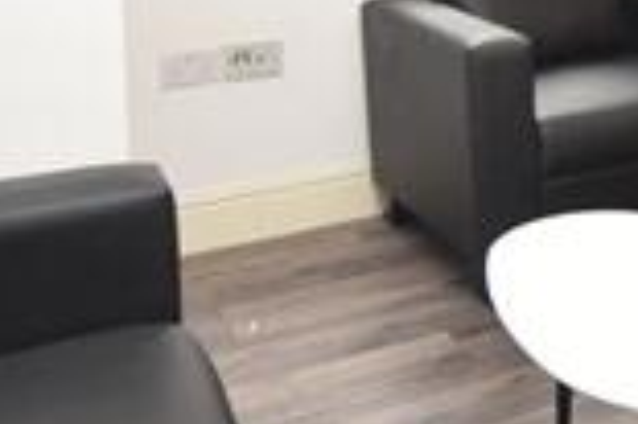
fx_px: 1098
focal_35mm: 62
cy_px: -161
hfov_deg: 30.5
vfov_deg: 19.7
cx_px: 613
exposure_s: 1/100
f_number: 5
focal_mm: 10
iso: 800
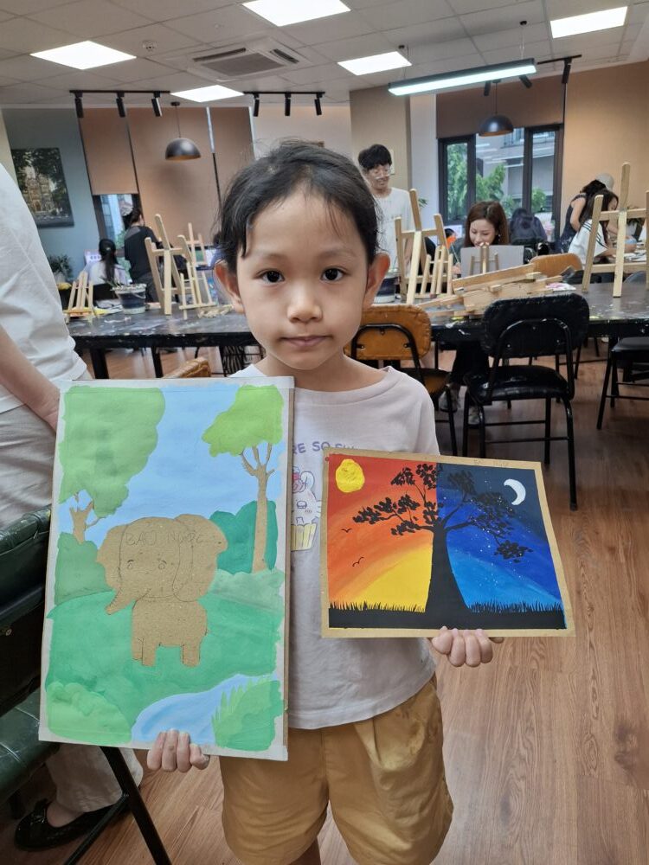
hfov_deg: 58.9
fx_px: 575
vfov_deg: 73.9
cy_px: 432
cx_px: 324
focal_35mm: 23
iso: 100
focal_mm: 5.54
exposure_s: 1/100
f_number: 1.8
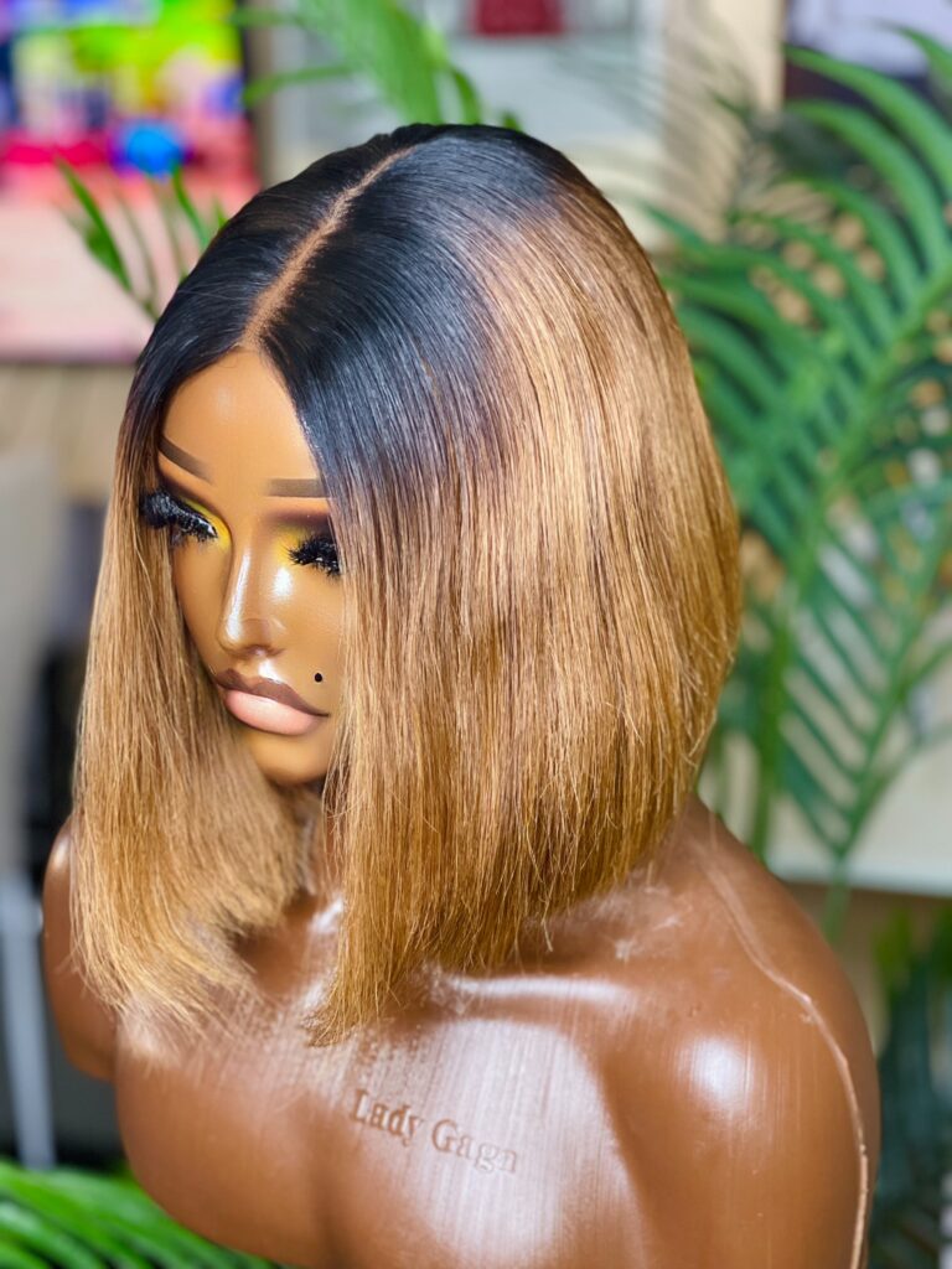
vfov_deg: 30.3
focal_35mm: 64
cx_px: 476
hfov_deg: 22.9
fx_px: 2347
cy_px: 634
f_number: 2.2
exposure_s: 1/40
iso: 250
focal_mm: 7.5
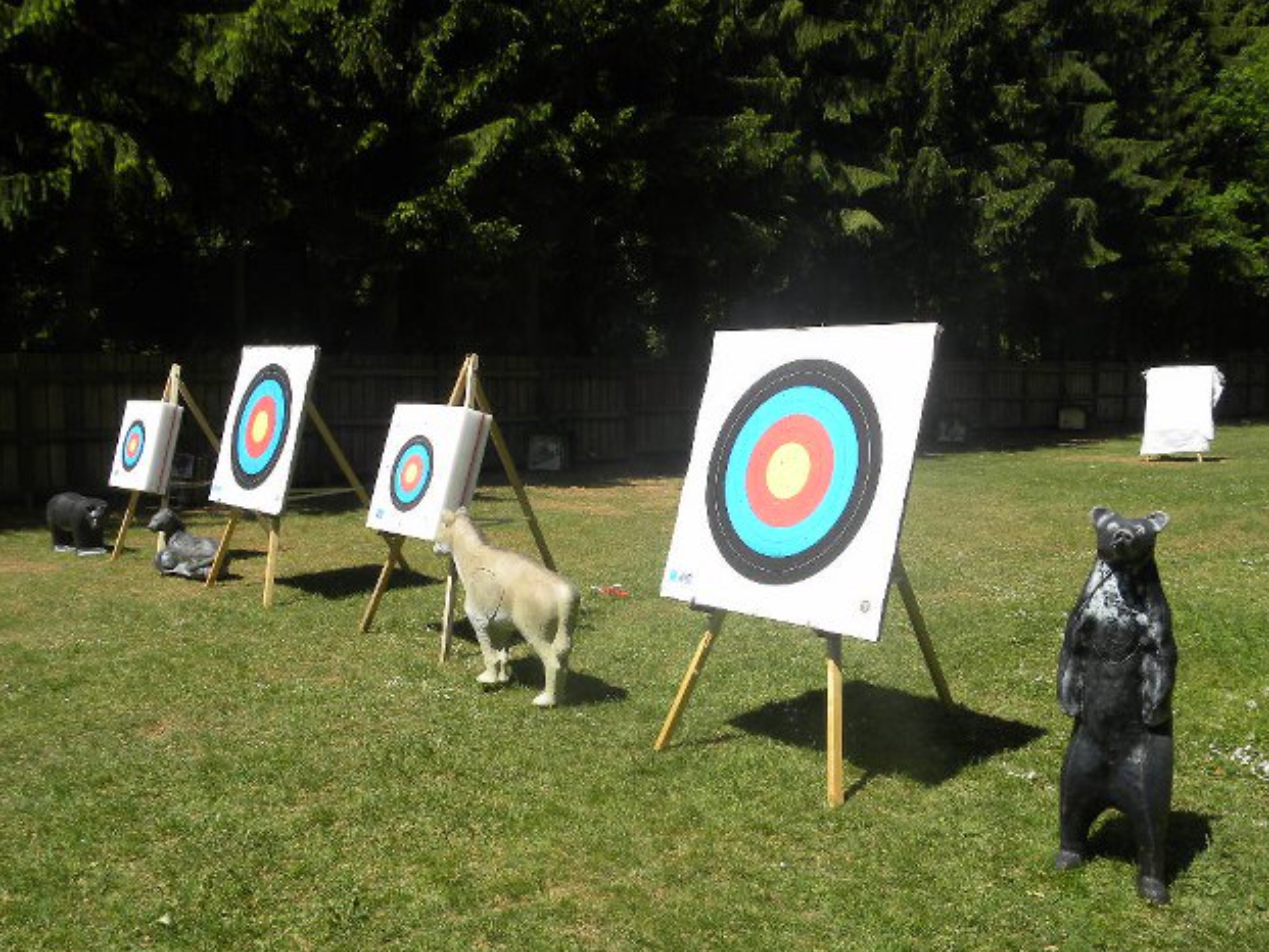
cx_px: 617
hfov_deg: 53.9
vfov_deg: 41.8
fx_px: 1247
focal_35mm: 34
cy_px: 486
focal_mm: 5.9
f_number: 5
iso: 64
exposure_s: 1/290
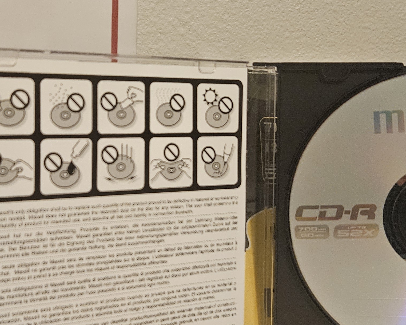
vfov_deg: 25.8
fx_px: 709
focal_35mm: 59
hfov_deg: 31.8
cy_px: 133
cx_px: 154
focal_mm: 5.4
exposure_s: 1/100
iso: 800
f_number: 1.8
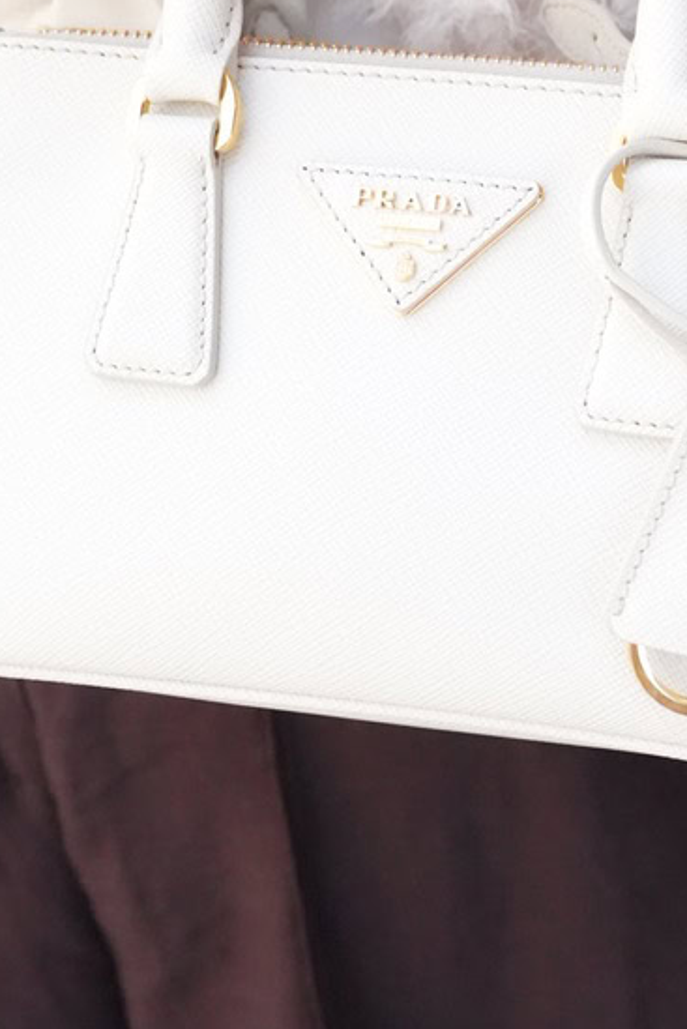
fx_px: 2031
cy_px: 326
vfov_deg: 28.2
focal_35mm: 71
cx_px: 459
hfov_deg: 19.1
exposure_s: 1/4098
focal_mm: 24
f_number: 2.8
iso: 8000
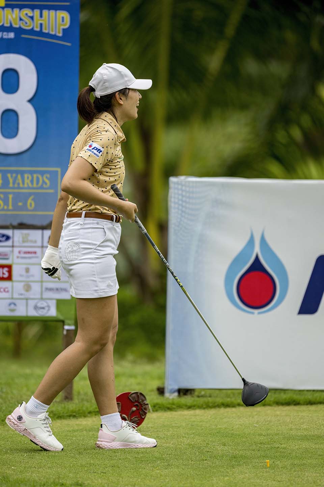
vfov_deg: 5.2
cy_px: 244
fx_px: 5400
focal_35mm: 400
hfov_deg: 3.4
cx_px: 162
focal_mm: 400
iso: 720
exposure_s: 1/4000
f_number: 3.5
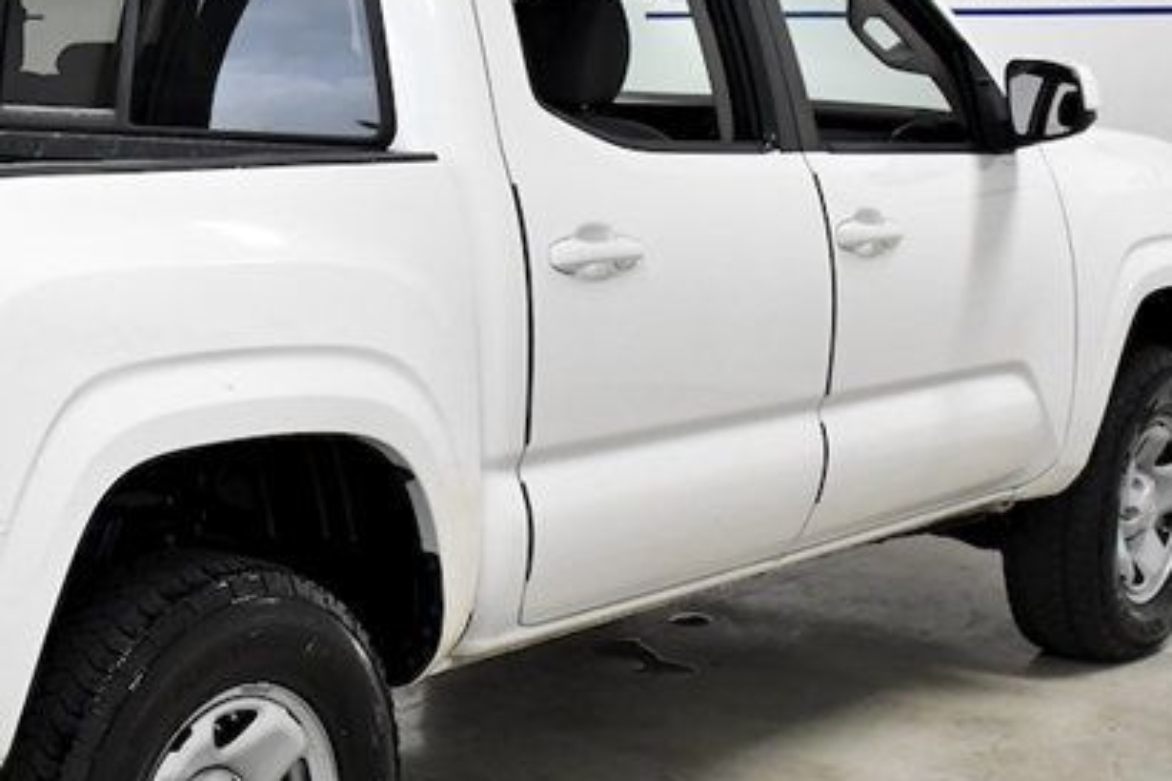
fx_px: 2441
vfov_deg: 18.2
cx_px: 46
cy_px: 433
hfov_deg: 25.8
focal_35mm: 75
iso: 2500
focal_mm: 20
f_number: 4.5
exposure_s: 1/800
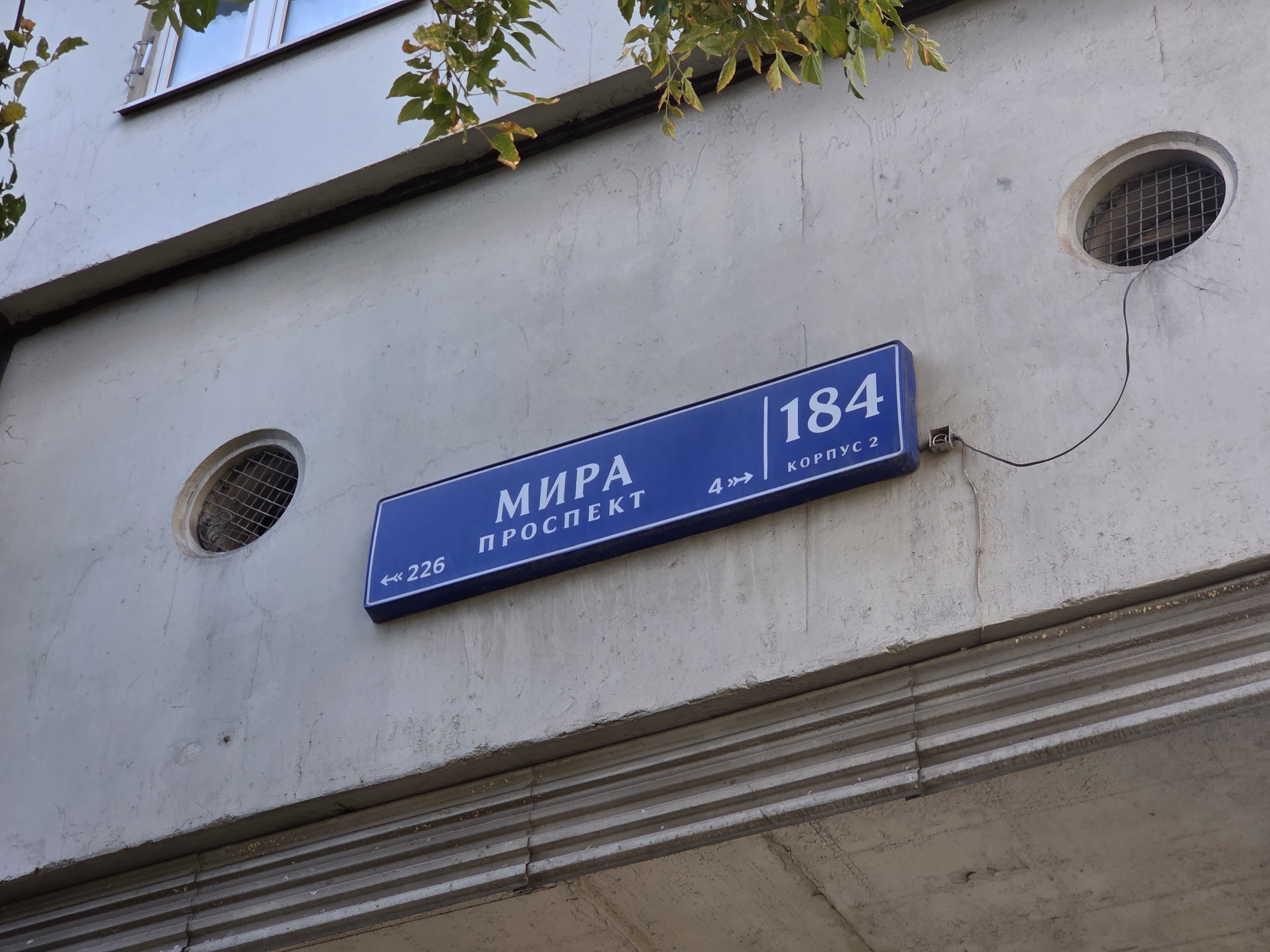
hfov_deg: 28.2
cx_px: 635
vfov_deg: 21.3
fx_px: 2531
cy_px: 476
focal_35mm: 69
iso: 32
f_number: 2.4
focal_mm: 7
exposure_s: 1/100
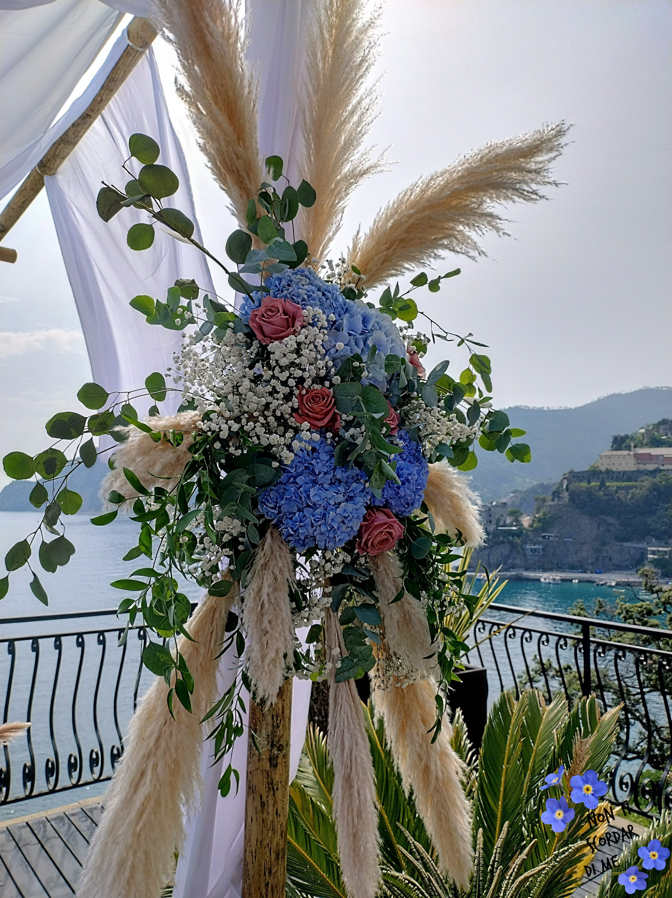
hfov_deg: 54.8
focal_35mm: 25
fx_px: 648
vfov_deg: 69.4
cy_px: 449
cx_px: 336
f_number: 1.7
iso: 100
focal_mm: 4.71
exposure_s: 1/968
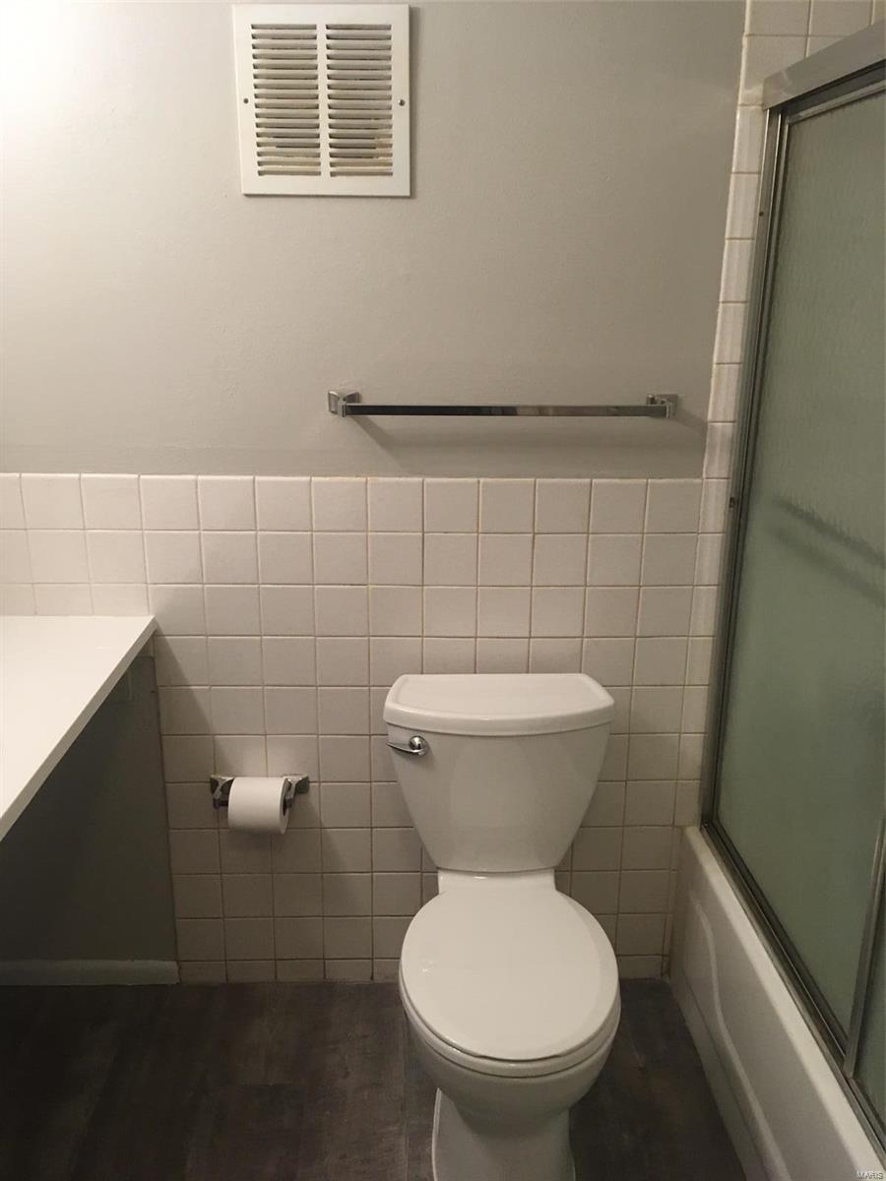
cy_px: 590
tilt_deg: -18.6
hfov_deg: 48.2
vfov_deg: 61.7
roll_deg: -0.2
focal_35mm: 29
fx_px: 990
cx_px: 443
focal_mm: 4.15
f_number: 2.2
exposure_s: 1/30
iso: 100
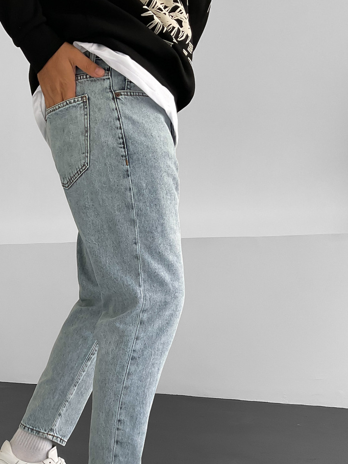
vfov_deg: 38.2
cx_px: 72
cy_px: 330
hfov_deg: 29.0
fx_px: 657
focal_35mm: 49
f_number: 1.8
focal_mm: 3
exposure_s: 1/120
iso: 40
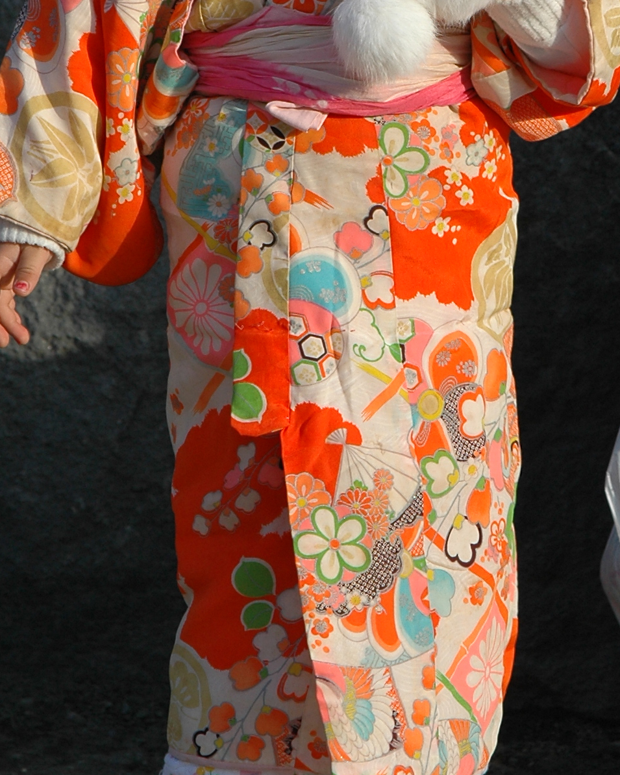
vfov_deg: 2.7
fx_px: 16264
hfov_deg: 2.2
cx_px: 465
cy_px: -10
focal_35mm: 709
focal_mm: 200
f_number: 5.6
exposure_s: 1/320
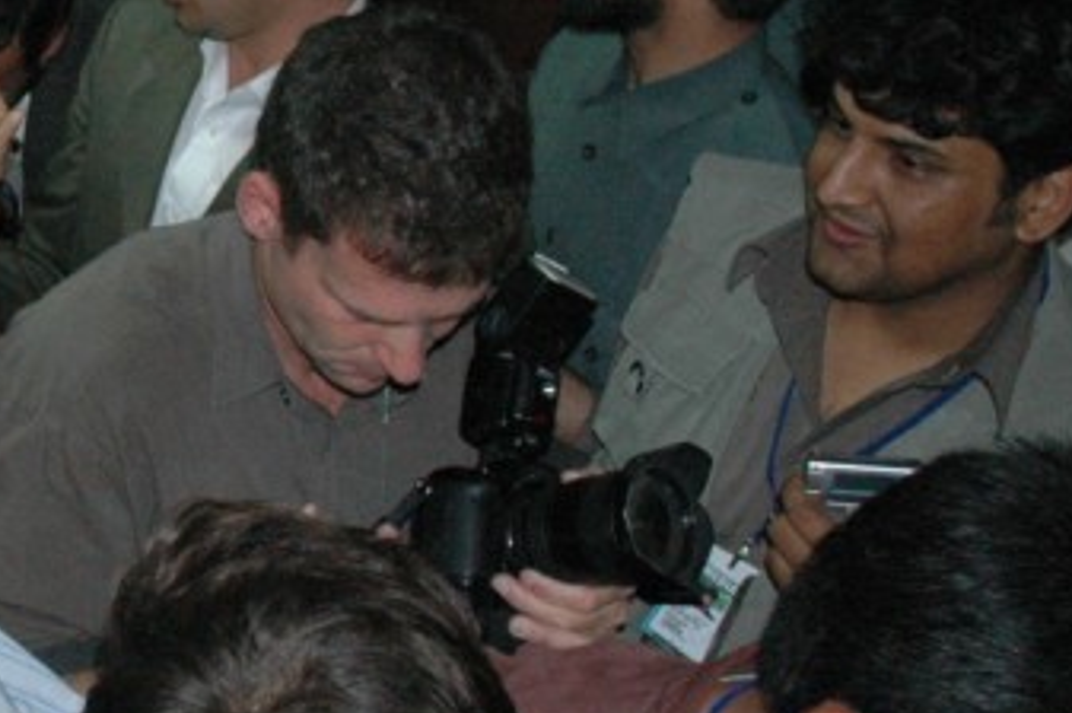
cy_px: 161
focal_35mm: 82
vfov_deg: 16.5
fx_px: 2439
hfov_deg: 22.4
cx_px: -280
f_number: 4.5
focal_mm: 18
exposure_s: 1/60
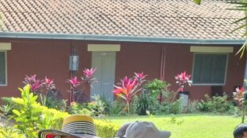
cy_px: 247
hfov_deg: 25.8
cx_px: 51
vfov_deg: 13.4
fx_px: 530
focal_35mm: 81
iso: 50
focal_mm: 5.54
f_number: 1.8
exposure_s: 1/260
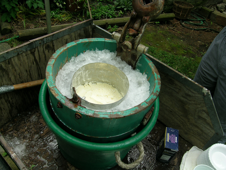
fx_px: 379
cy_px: 85
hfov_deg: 33.2
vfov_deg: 25.2
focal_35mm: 58
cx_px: 113
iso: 50
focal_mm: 5.8
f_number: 4
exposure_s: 1/104
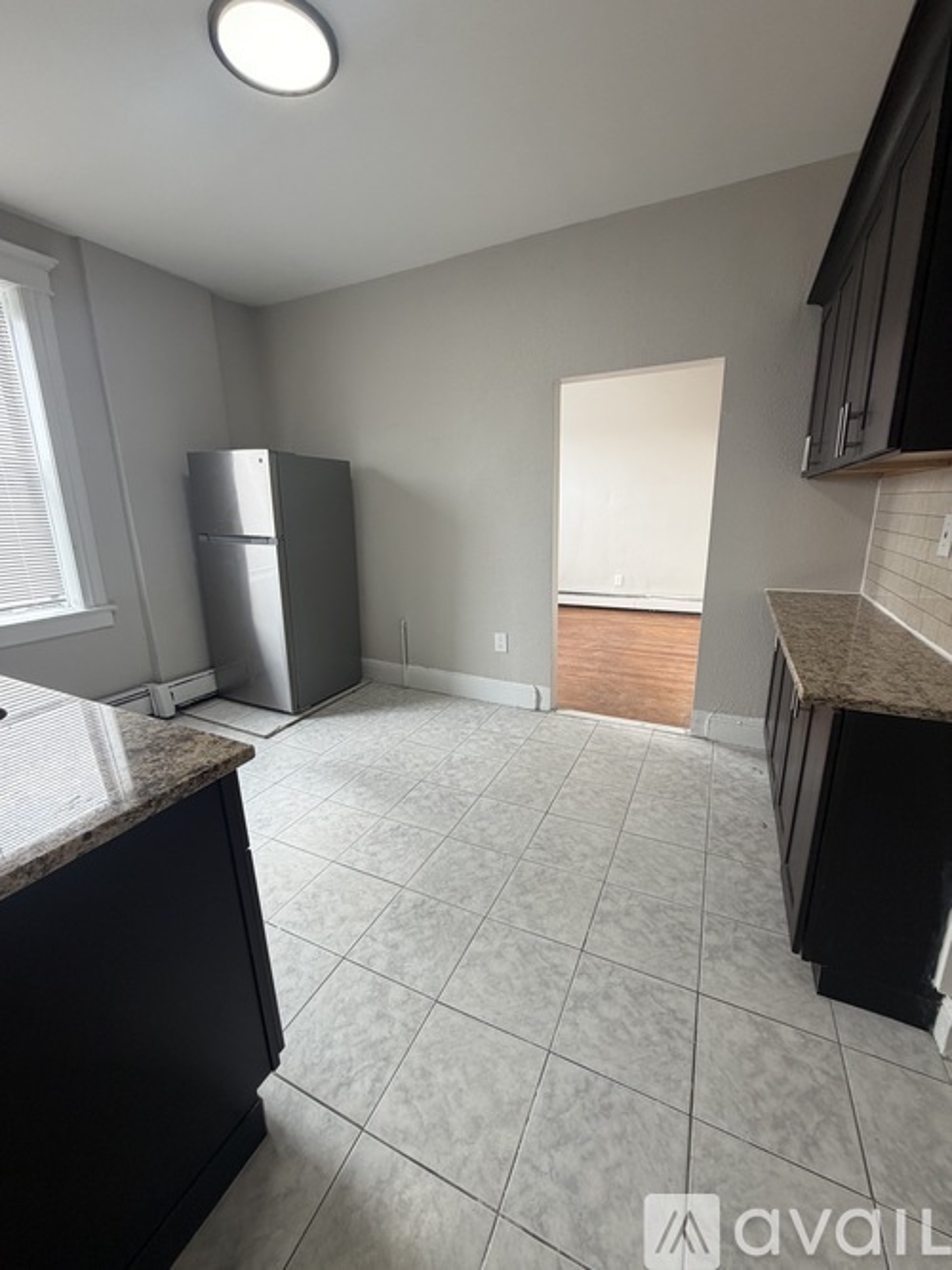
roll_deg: +1.8
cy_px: 635
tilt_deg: -13.7
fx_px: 514
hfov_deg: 85.7
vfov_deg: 102.1
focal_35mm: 14
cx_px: 476
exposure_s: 1/120
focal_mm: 2.22
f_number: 2.2
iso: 125
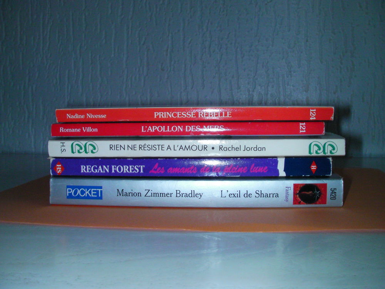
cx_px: 192
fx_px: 423
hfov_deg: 49.0
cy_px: 144
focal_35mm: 38
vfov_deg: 37.7
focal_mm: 6.3
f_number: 5.6
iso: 200
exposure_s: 1/30
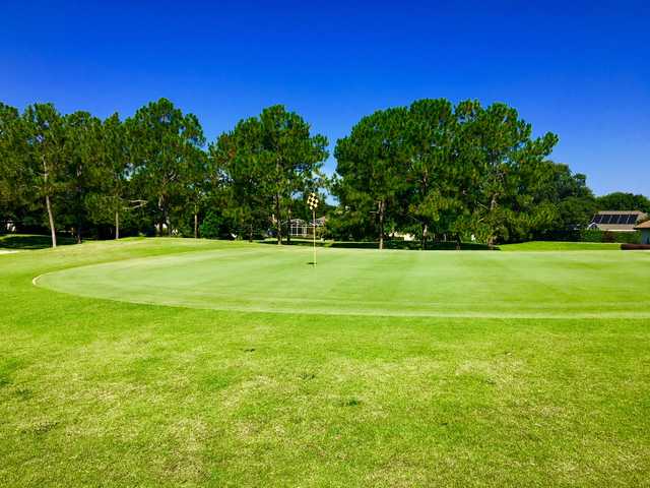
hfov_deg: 61.7
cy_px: 244
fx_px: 545
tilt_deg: -3.1
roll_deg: -0.8
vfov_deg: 48.2
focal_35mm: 29
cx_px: 325
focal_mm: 4.15
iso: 25
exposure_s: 1/1425
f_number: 2.2
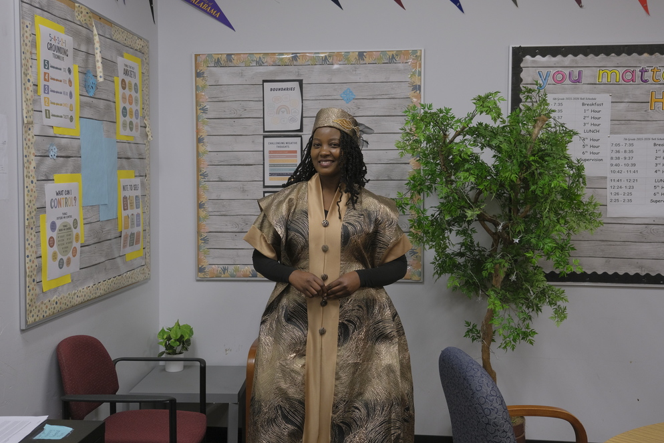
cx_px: 337
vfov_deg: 38.9
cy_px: 215
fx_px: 627
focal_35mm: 34
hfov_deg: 55.8
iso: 1000
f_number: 4
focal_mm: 22.3
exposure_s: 1/30
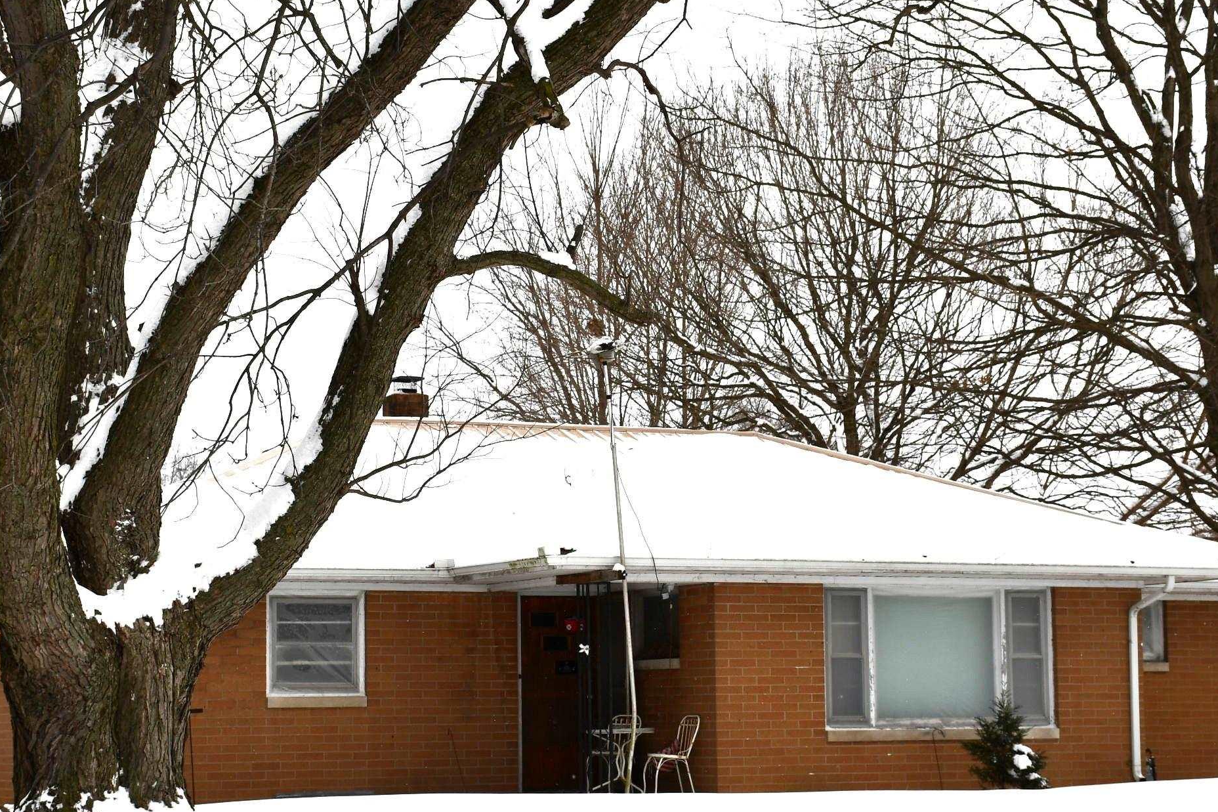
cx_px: 564
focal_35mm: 78
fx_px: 2639
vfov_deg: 17.5
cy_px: 511
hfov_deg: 26.0
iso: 100
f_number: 10
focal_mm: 35
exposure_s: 1/400
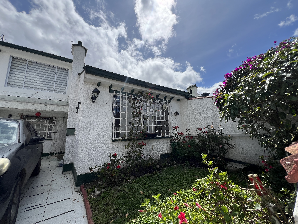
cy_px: 112
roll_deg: +1.1
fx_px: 112
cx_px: 149
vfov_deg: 89.9
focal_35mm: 13
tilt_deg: +8.8
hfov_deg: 106.2
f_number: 1.8
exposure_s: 1/2320
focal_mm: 1.57
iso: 32
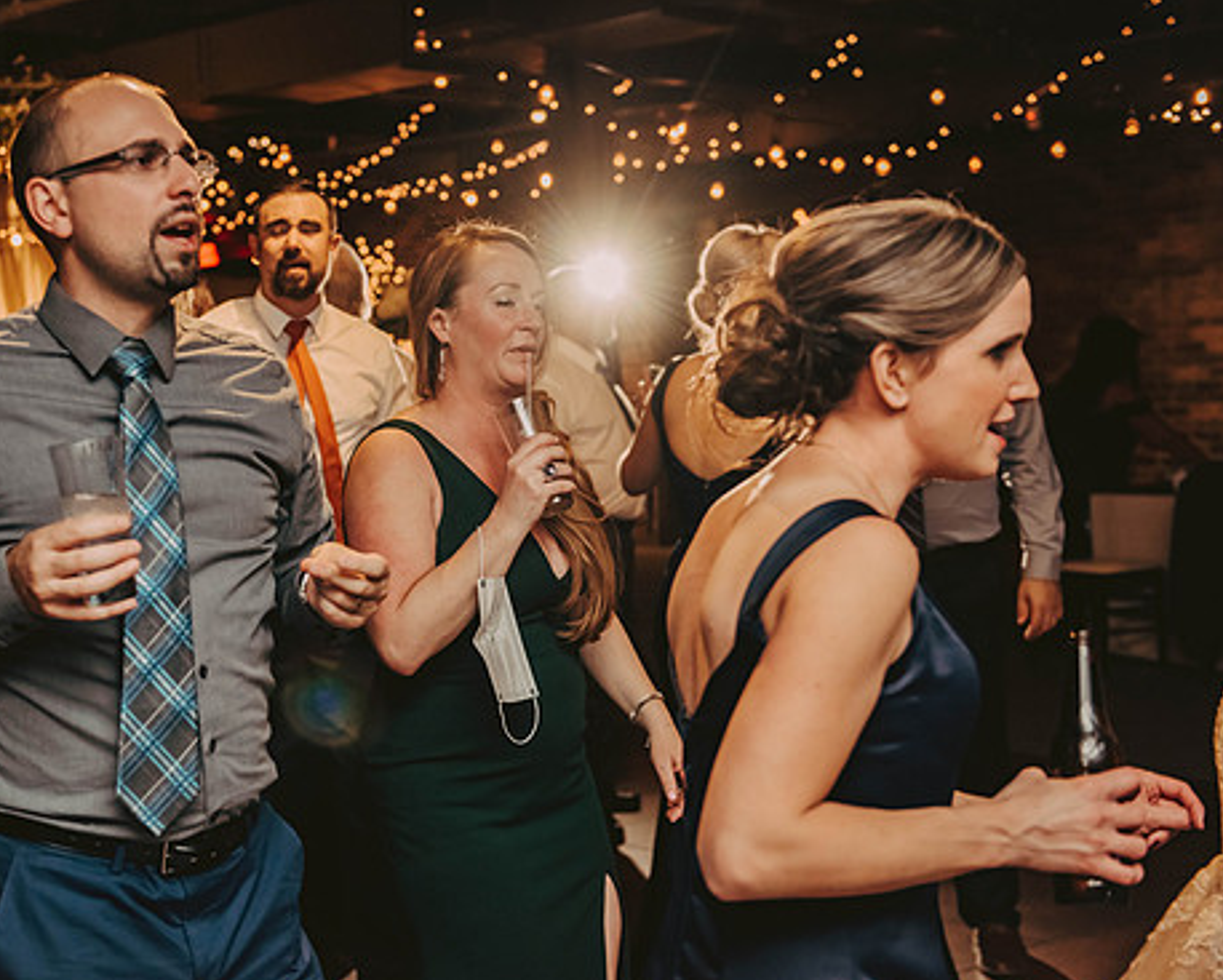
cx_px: 462
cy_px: 490
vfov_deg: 26.7
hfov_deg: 32.8
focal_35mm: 57
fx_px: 2064
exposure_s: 1/200
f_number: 3.2
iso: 2000
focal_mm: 48
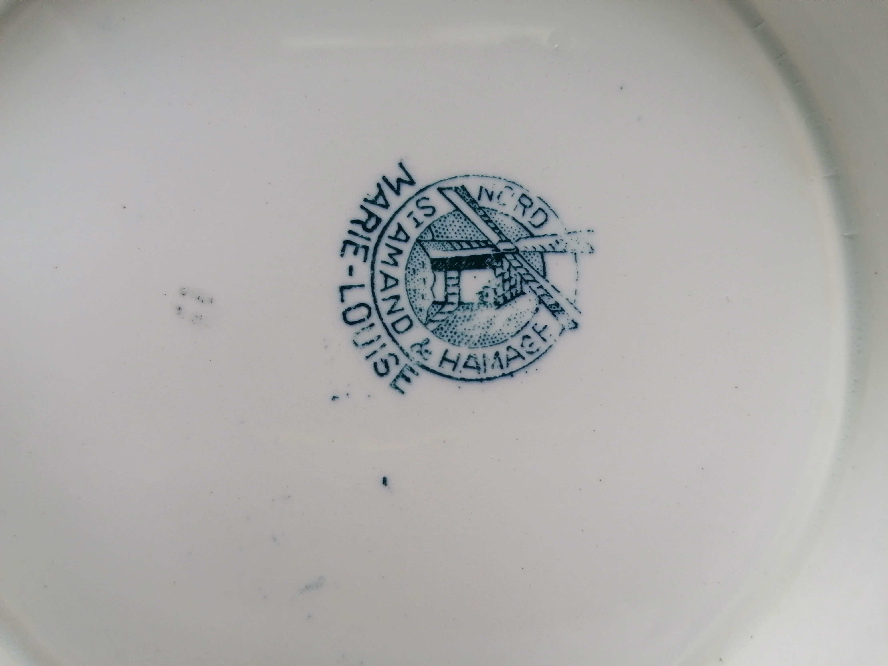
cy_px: 333
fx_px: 693
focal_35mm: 27
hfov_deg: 65.3
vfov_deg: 51.4
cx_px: 444
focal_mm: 4.75
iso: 100
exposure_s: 1/100
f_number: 1.8
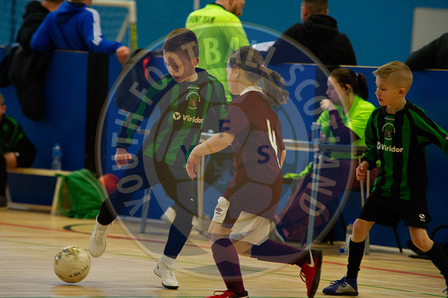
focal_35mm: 250
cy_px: 149
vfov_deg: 5.5
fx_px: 3109
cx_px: 224
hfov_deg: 8.2
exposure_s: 1/320
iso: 8000
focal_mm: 250
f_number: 6.3
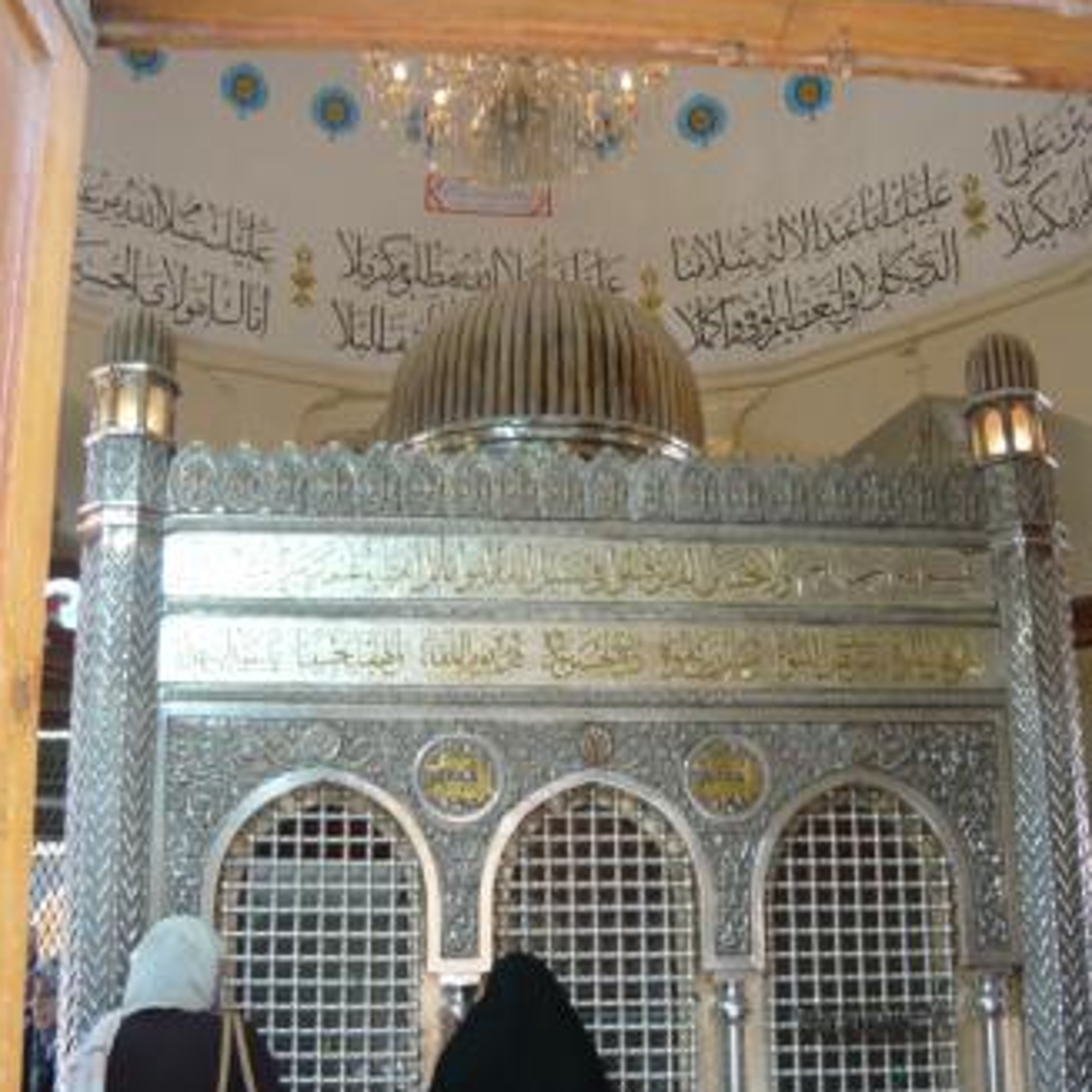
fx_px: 1428
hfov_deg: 41.9
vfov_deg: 41.4
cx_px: 558
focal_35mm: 40
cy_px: 708
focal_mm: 5.5
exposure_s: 1/40
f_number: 2.8
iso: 100
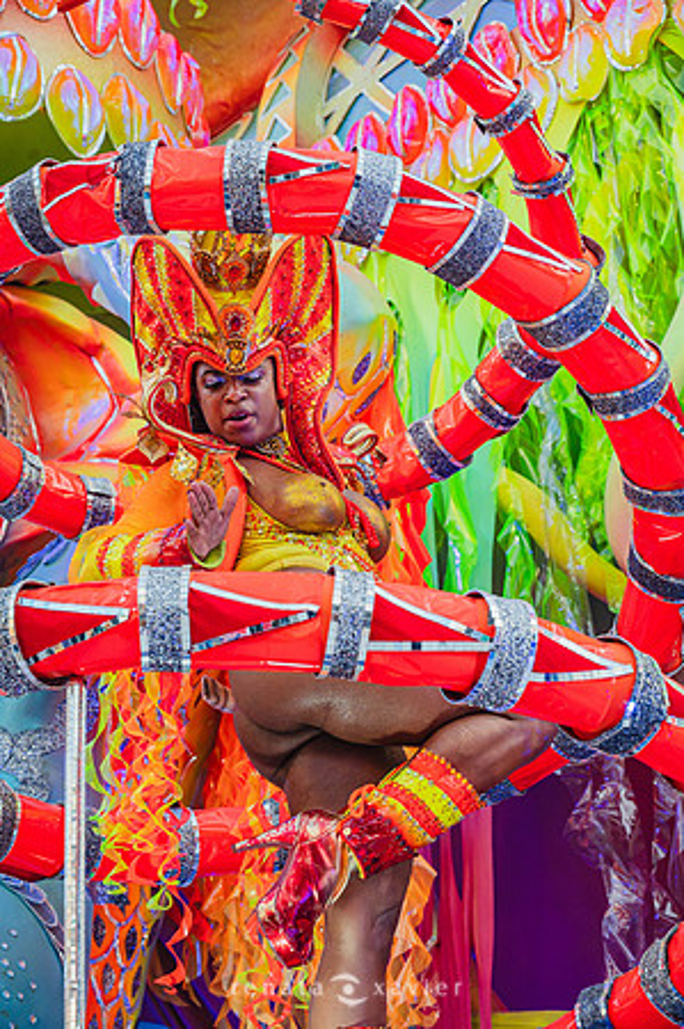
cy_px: 514
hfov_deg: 19.4
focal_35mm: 70
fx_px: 1999
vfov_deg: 28.9
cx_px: 342
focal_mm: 70
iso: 640
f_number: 5.6
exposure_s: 1/1250
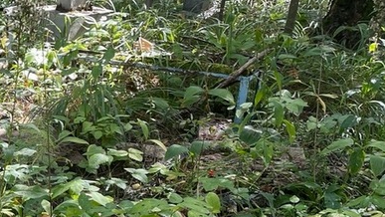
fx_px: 766
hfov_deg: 24.8
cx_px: -105
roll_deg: +0.3
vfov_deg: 15.7
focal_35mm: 75
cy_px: 231
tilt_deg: -22.7
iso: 50
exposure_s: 1/121
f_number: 1.6
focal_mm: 4.2
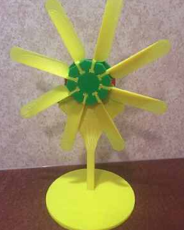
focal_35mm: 31
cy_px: 113
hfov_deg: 47.1
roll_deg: -0.7
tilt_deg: -18.1
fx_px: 211
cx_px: 91
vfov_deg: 57.2
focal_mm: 4.15
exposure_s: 1/30
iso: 200
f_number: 2.2
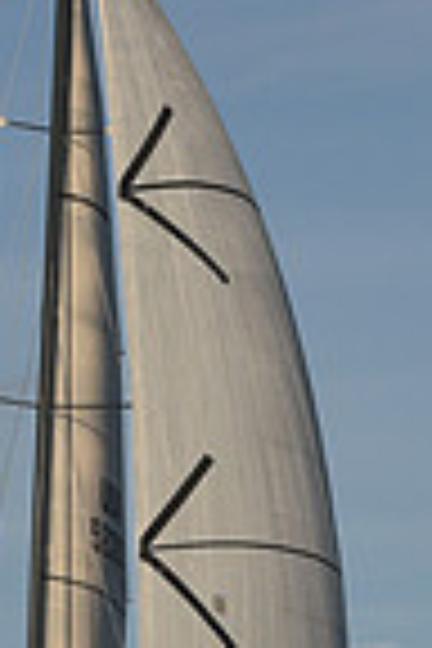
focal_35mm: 371
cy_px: 626
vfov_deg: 5.5
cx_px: 277
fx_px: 6677
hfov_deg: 3.7
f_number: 6.3
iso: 250
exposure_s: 1/800
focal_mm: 92
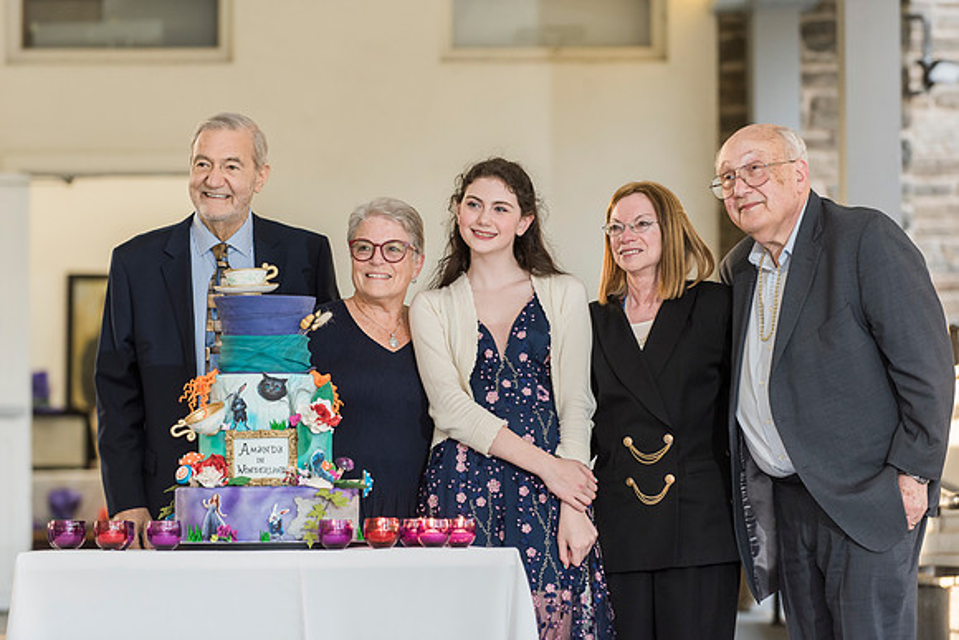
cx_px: 488
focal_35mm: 158
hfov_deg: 13.0
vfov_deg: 8.7
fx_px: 4223
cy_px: 317
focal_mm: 155
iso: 1000
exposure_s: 1/160
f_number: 4
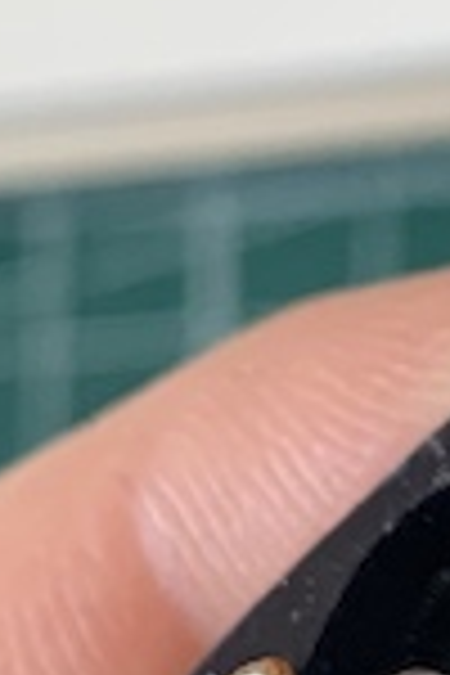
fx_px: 3468
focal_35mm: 185
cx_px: 504
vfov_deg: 11.1
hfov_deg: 7.4
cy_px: 360
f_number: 1.8
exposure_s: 1/116
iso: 100
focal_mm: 4.25
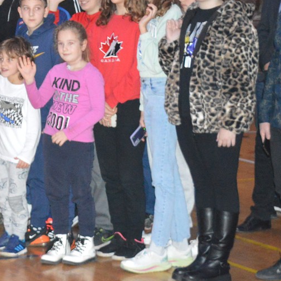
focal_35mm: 157
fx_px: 1442
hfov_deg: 11.0
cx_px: -12
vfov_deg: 11.1
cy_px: 65
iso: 3200
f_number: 4.8
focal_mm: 38
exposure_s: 1/60
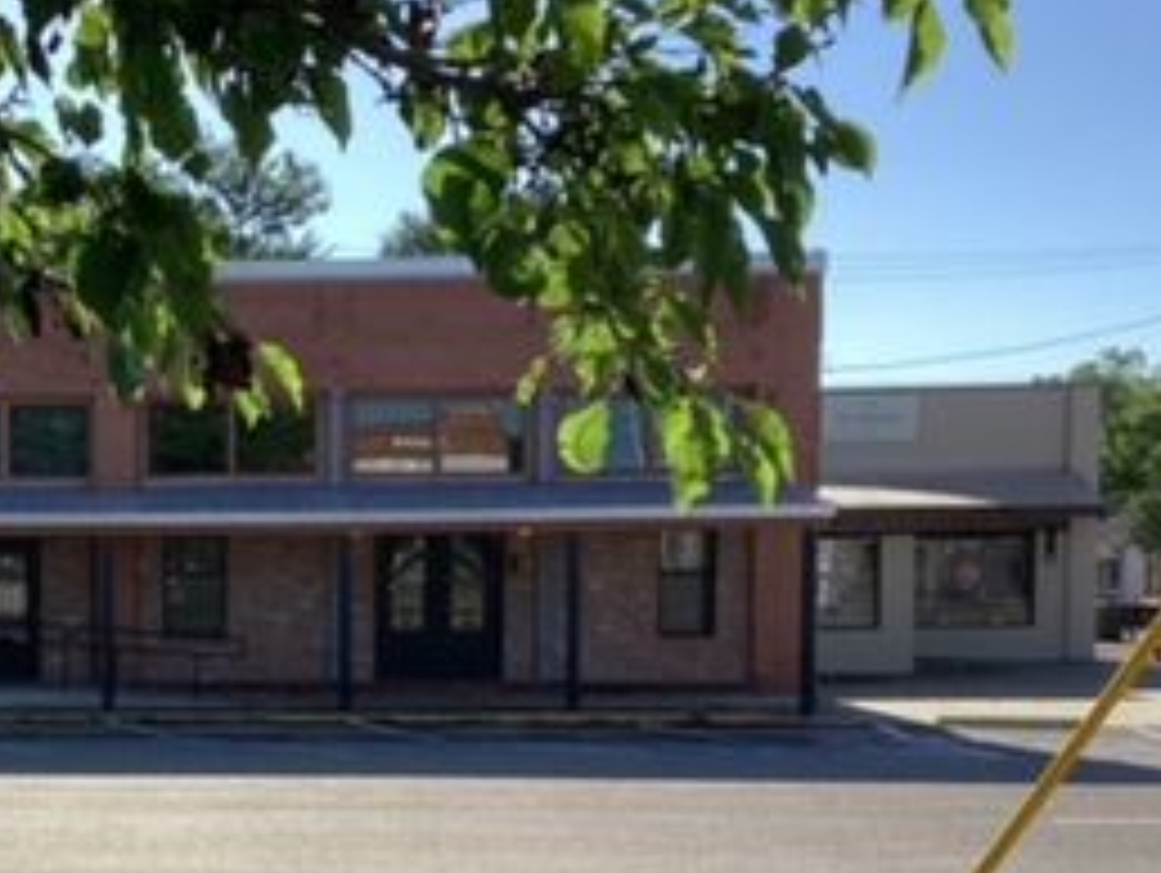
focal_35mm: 60
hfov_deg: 30.8
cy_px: 677
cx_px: 130
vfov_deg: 24.1
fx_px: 2014
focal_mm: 3.3
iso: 25
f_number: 2.4
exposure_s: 1/1181
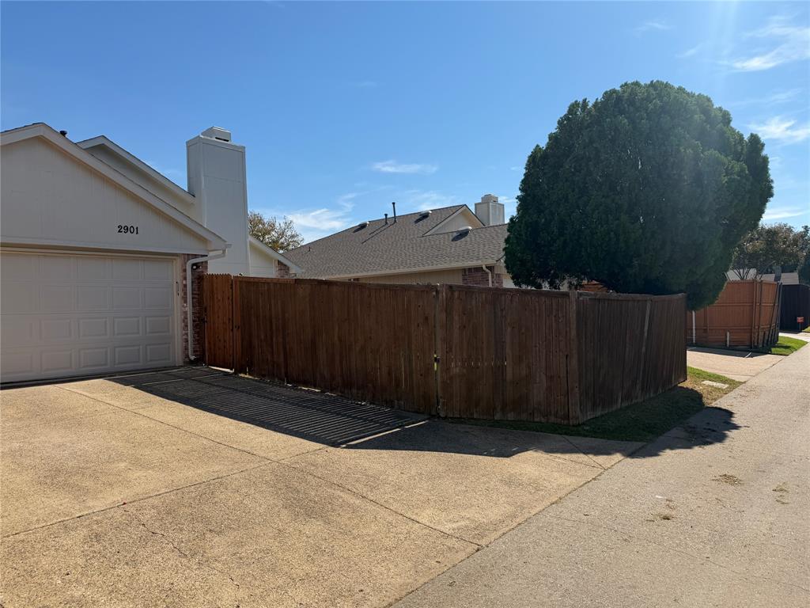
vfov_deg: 56.8
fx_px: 562
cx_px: 405
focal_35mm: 24
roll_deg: +1.9
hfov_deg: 71.6
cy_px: 304
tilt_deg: +1.7
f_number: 1.78
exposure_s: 1/6173
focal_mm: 6.76
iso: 80
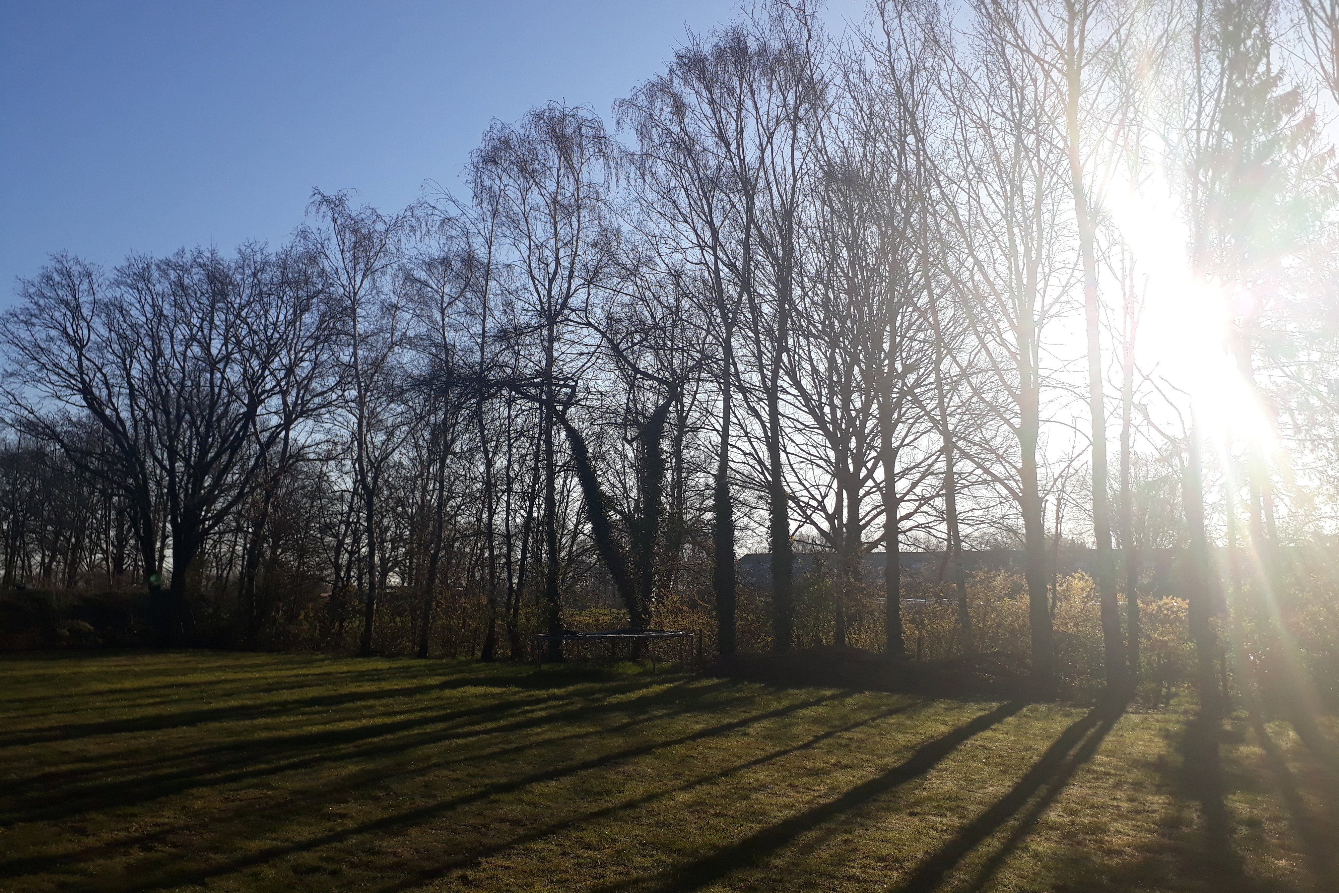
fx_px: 1079
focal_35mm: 29
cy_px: 435
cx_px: 686
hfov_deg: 63.6
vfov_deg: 45.0
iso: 40
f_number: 1.9
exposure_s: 1/1610
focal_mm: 3.6
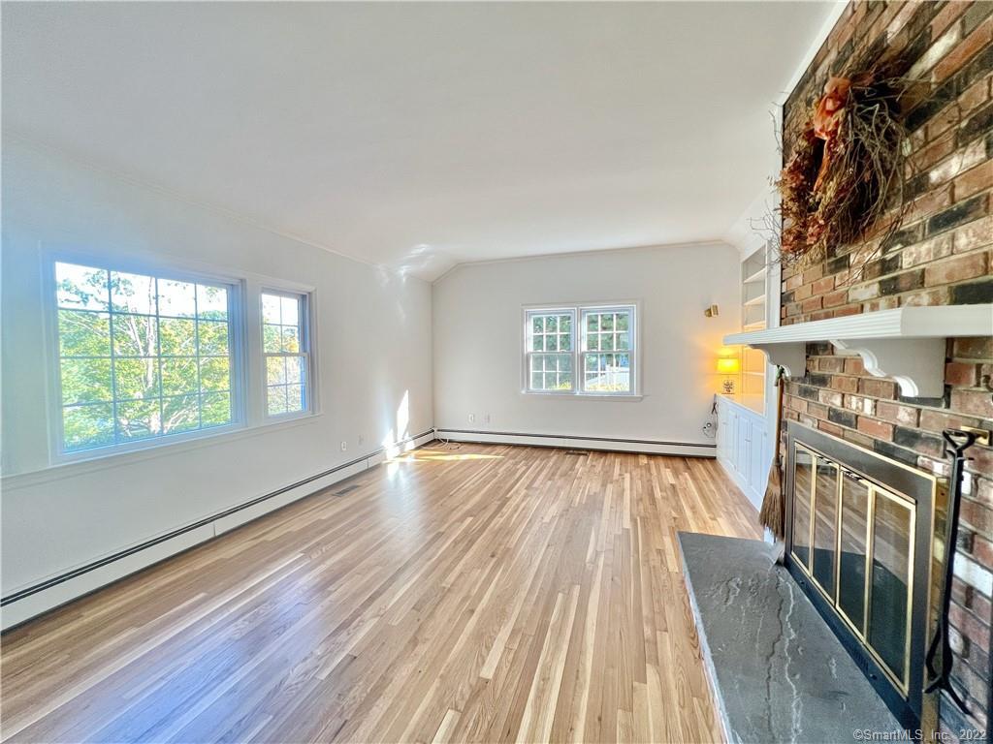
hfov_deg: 106.2
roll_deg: +0.6
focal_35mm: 13
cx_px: 496
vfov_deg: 89.9
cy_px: 372
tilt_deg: -3.7
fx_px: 373
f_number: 1.8
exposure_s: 1/120
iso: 160
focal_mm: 1.57
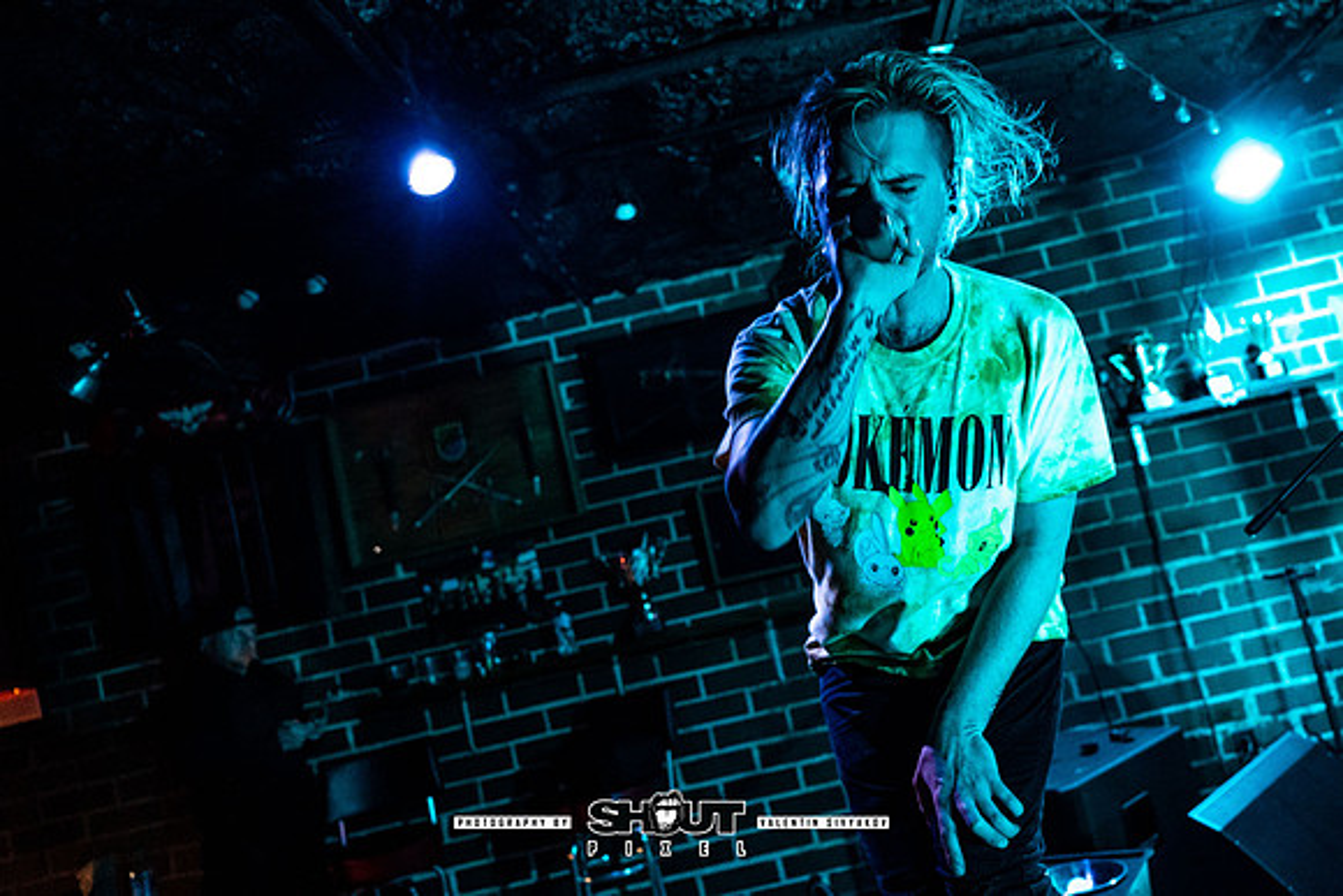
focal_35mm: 29
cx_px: 759
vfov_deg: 44.7
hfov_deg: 63.1
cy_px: 427
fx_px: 1088
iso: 2000
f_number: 2.8
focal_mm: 24
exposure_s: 1/250
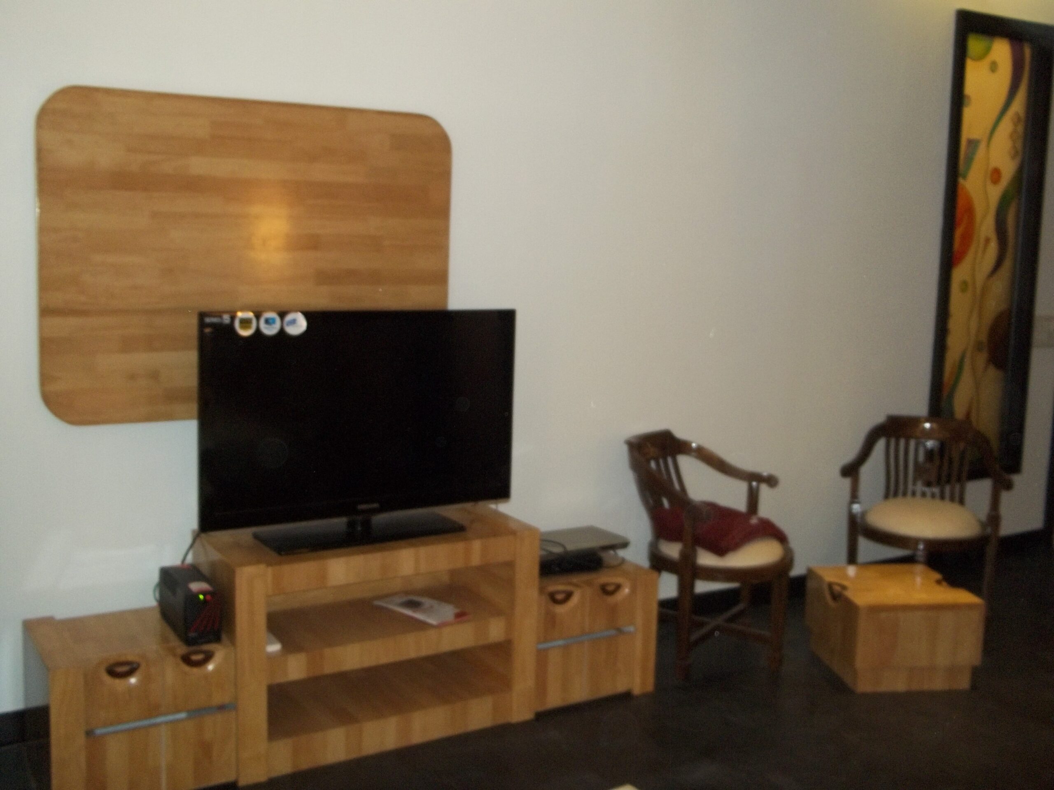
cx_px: 527
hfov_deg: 51.4
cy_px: 395
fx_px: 1096
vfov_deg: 39.7
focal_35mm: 36
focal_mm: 6.5
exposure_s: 1/30
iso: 160
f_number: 3.1
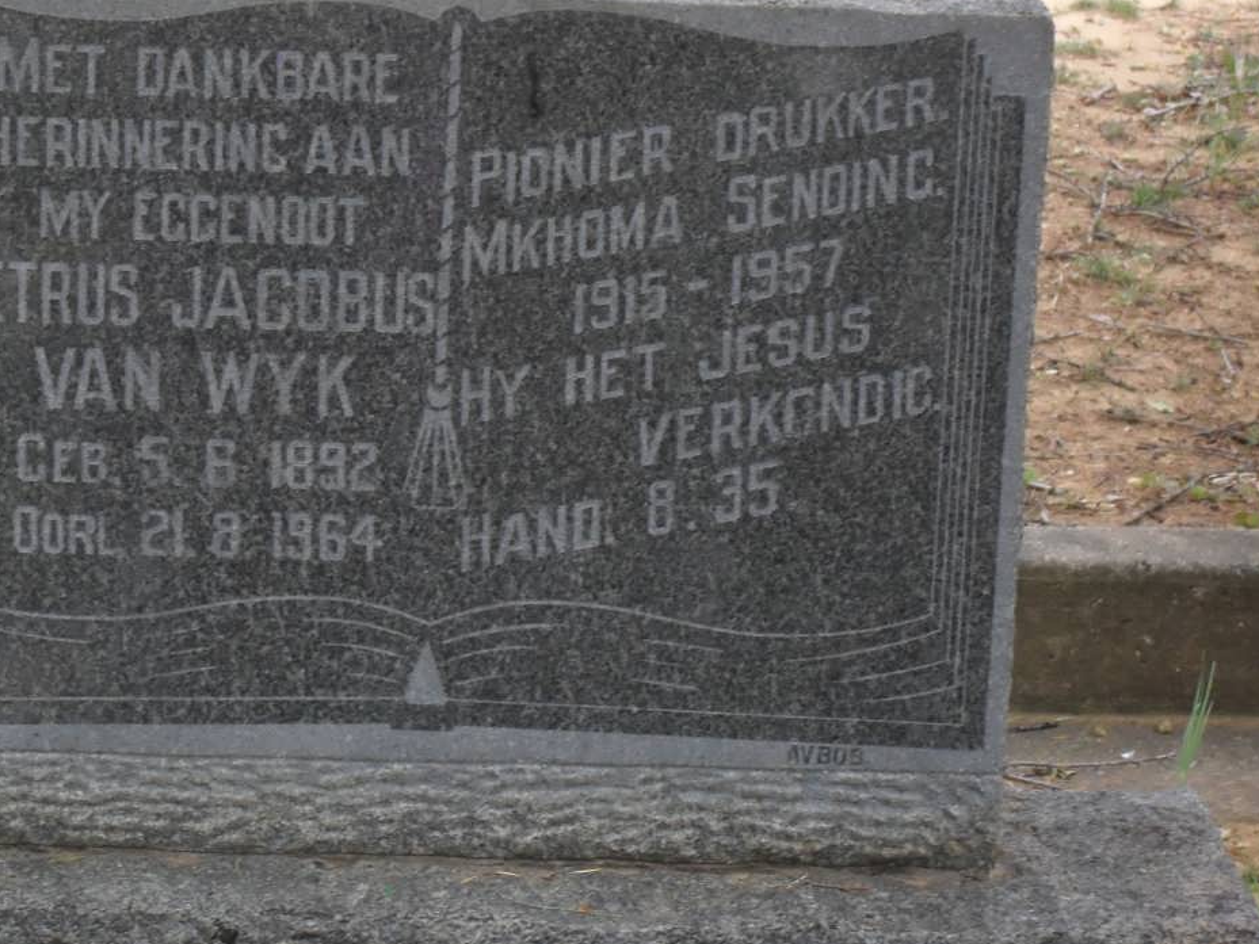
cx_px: 482
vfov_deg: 12.9
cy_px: 469
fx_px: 4183
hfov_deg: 17.1
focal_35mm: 115
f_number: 5.5
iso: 160
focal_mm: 15.7
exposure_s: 1/60
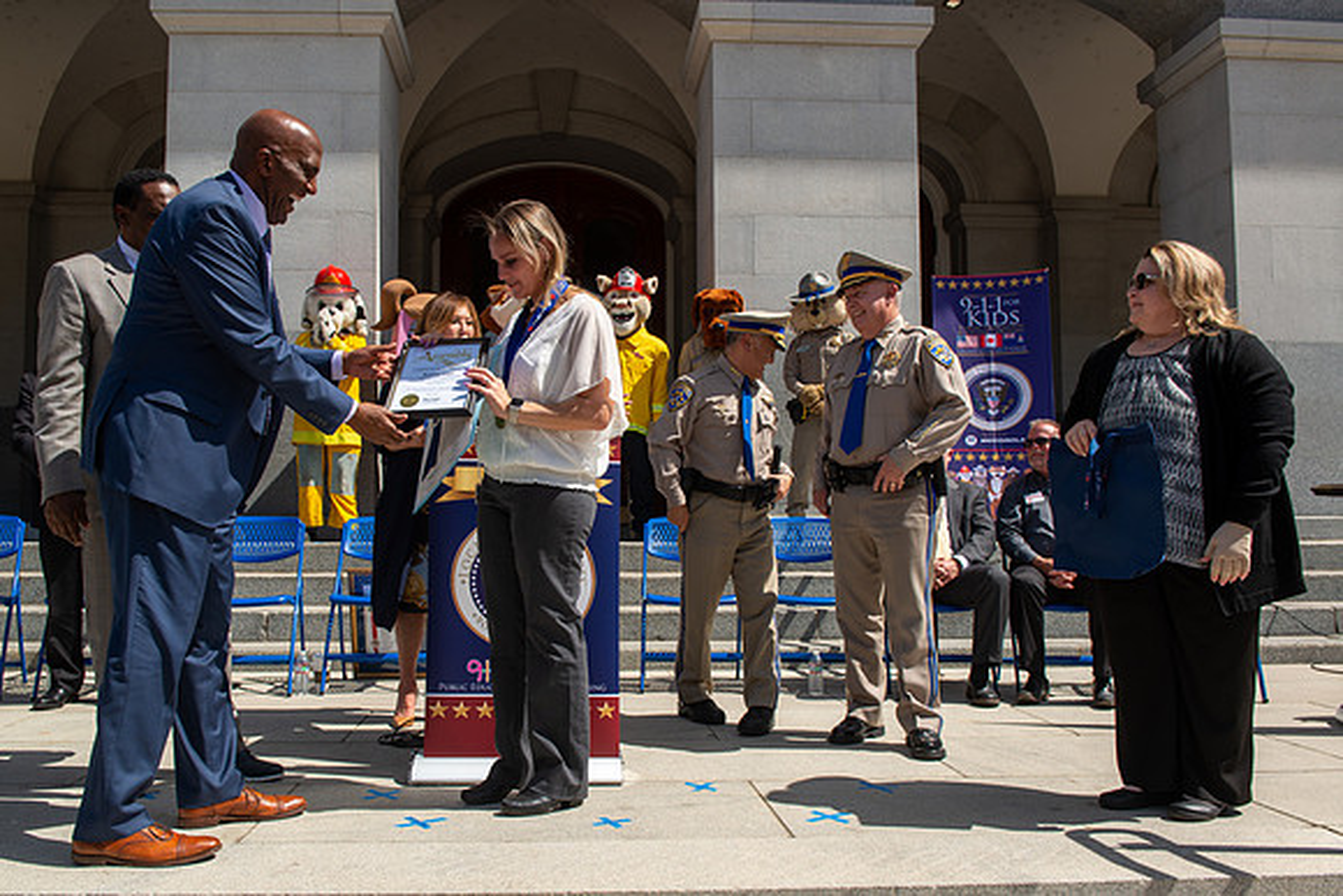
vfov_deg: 43.6
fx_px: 1118
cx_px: 612
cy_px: 488
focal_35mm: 30
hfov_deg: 61.9
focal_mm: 27
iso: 100
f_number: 8
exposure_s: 1/250
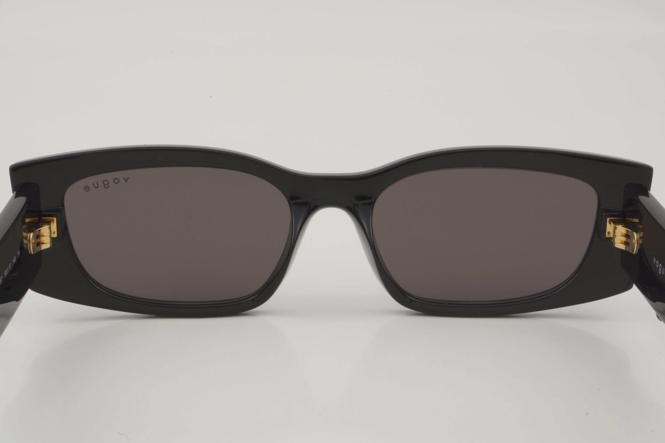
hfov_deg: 24.6
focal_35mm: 82
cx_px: 332
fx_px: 1524
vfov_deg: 16.6
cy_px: 222
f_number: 32
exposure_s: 1/3
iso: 100
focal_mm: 55
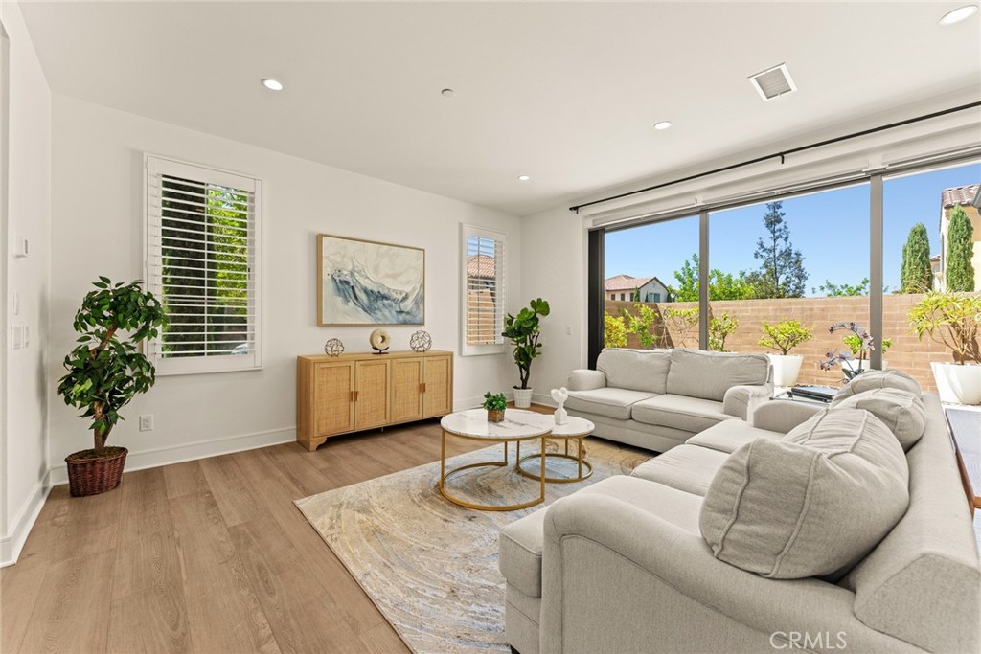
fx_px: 382
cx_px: 490
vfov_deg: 81.2
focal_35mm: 14
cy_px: 327
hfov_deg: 104.2
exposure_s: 1/25
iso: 320
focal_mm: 14
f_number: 6.3
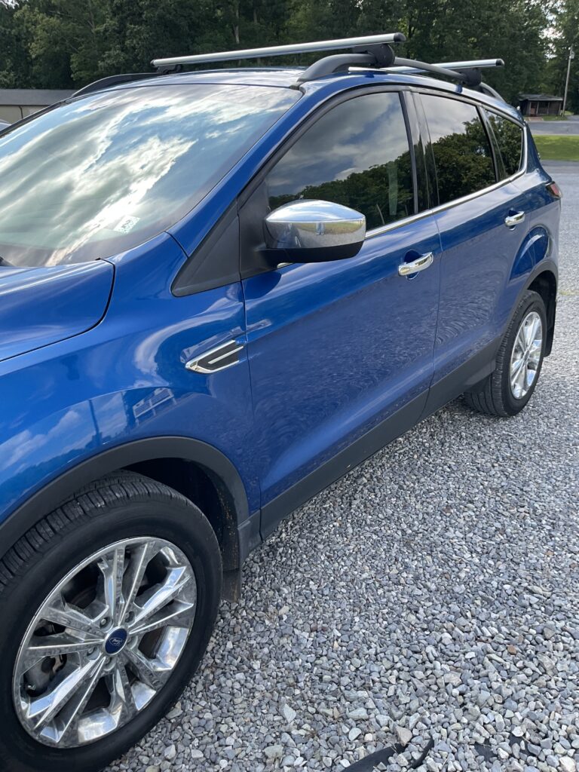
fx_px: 647
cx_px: 290
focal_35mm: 29
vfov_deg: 61.7
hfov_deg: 48.2
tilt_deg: -23.1
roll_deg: -1.8
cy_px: 386
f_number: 1.8
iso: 16
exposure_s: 1/338
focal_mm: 3
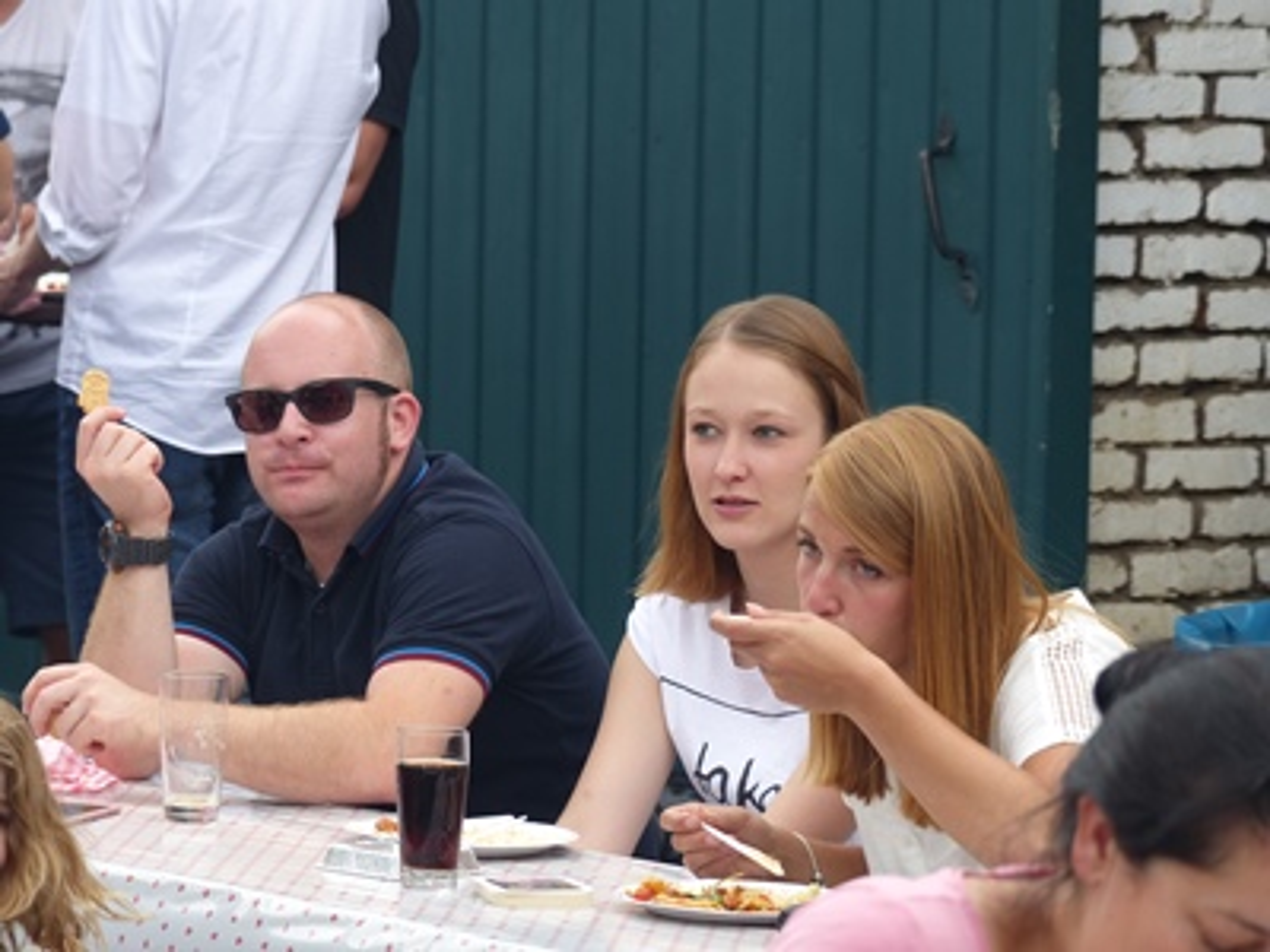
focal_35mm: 221
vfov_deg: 6.7
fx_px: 8108
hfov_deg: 9.0
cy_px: 476
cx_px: 635
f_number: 2.8
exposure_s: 1/100
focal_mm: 39.8
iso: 100
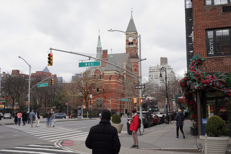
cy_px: 77
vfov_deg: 33.4
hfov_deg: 48.5
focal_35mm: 40
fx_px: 257
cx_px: 116
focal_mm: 40
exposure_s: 1/100
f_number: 13
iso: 250
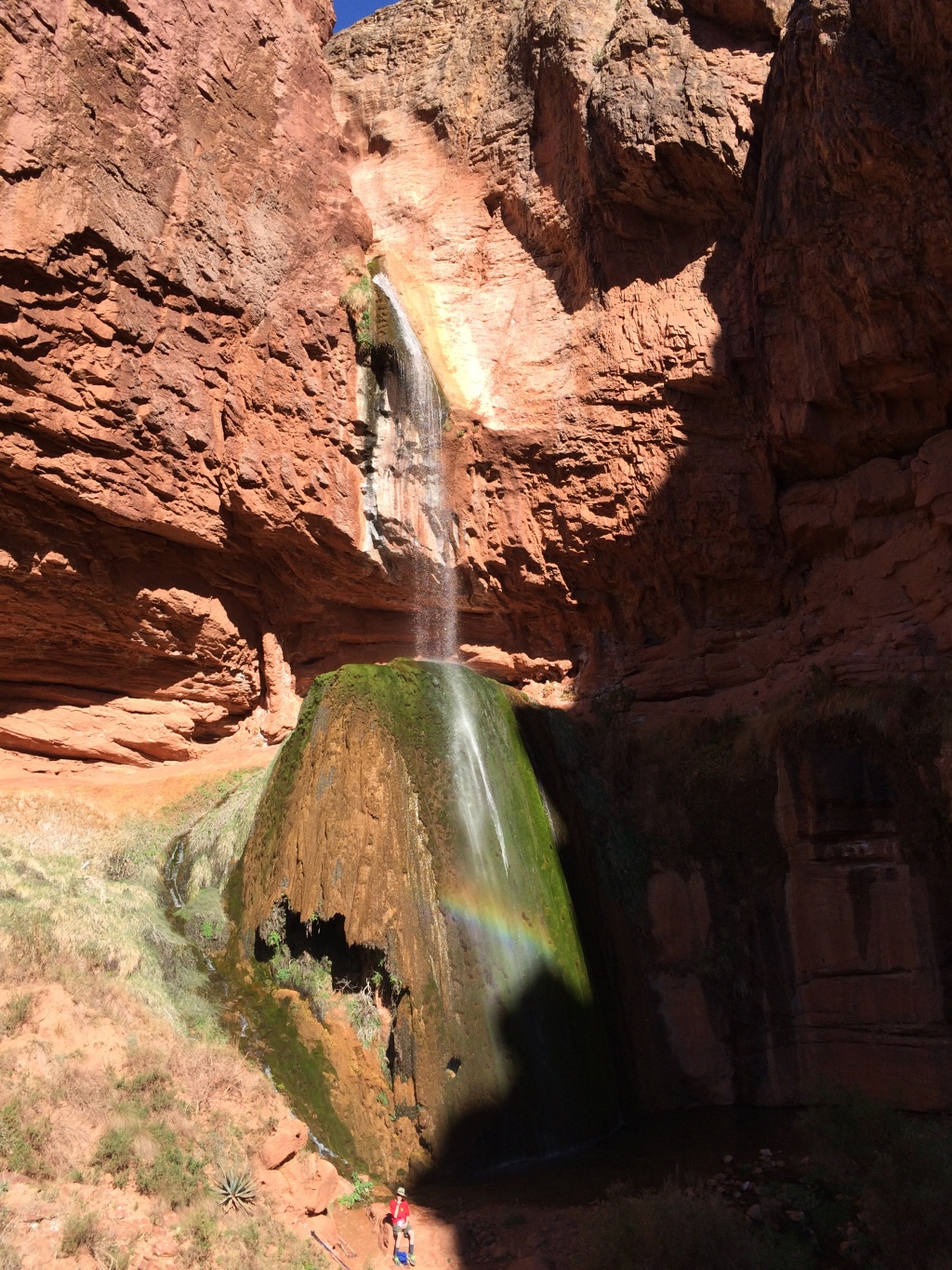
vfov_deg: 61.7
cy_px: 635
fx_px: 1063
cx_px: 476
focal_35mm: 29
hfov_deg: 48.2
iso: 32
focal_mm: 4.15
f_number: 2.2
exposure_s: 1/1172
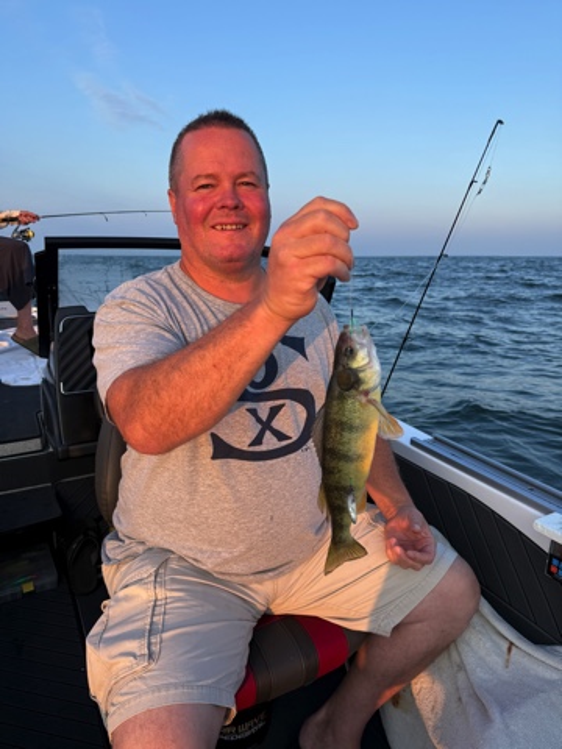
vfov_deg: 71.6
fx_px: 520
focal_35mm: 24
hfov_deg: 56.8
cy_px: 374
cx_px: 281
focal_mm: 6.76
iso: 80
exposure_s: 1/992
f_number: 1.78
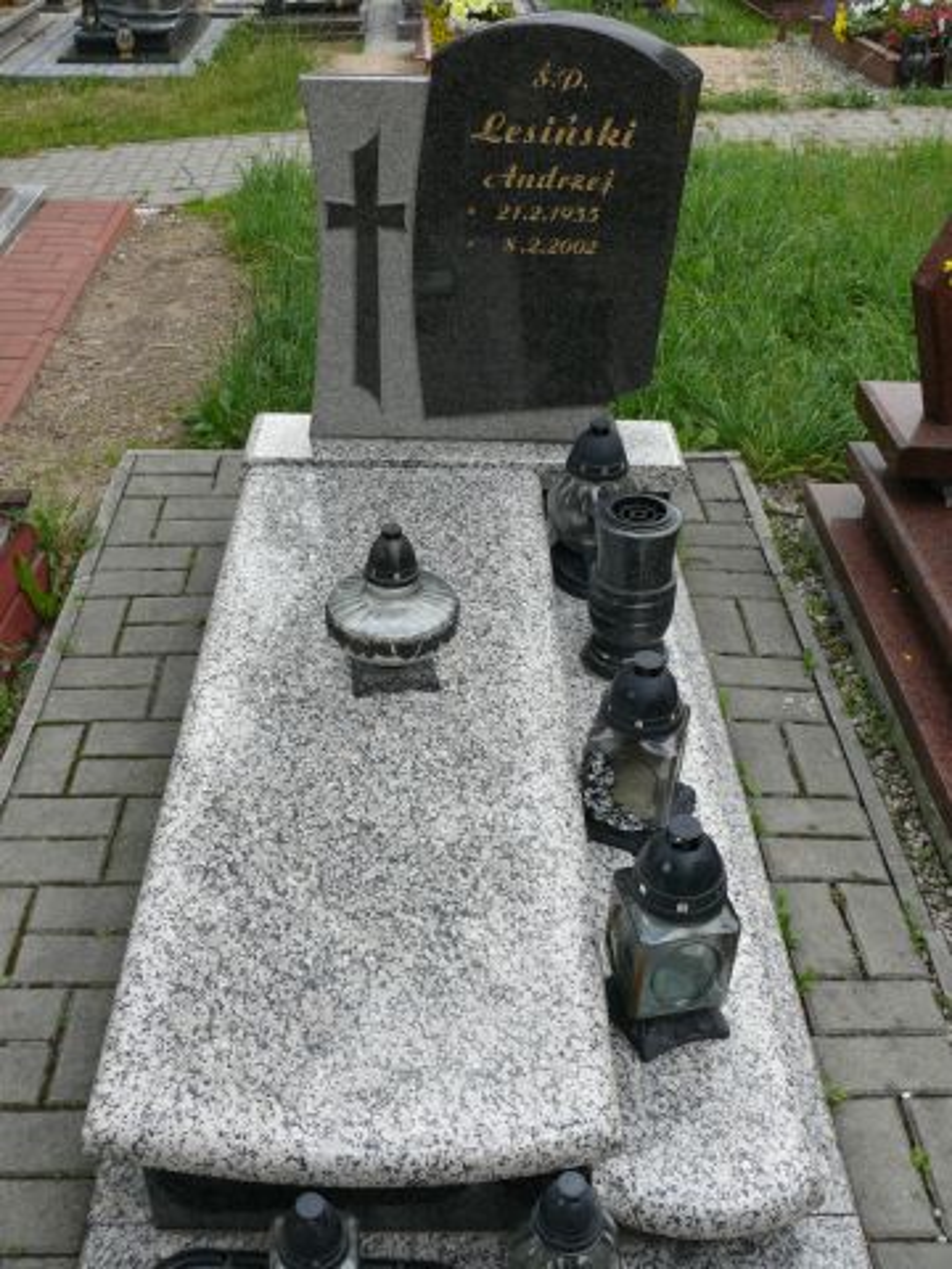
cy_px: 634
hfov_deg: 40.7
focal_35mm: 35
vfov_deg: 52.6
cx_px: 476
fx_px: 1283
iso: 100
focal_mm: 7.4
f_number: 4
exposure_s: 1/160
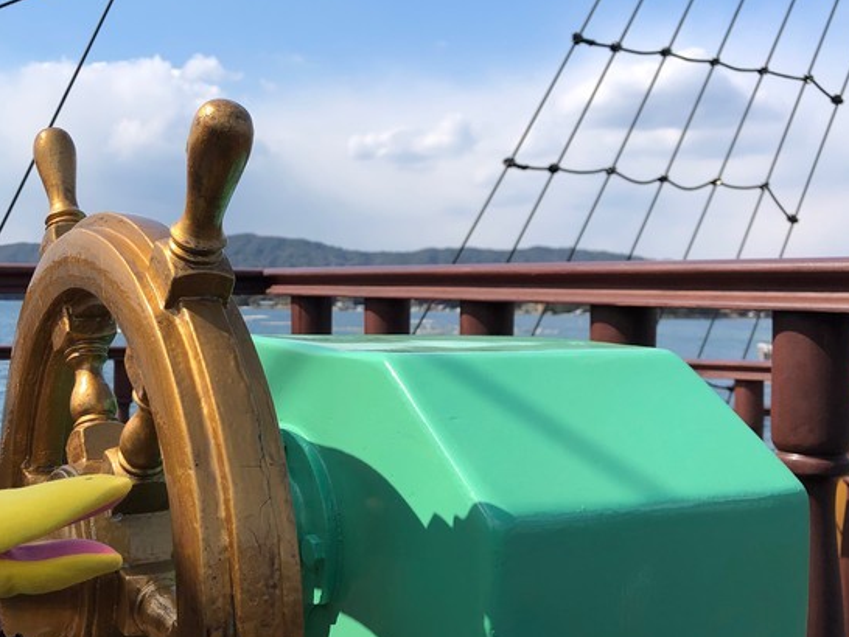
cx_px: 295
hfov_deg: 45.2
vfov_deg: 35.2
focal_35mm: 41
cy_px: 328
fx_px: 1006
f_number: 1.8
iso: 20
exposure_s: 1/2183
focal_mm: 3.99
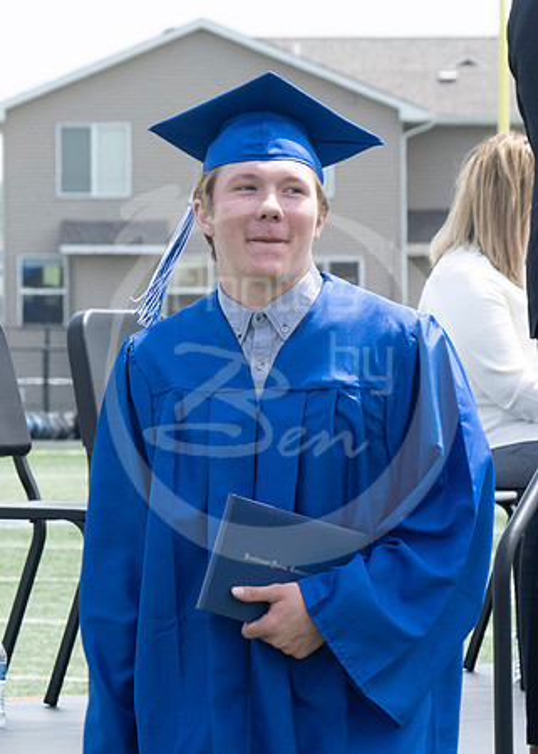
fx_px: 6919
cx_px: 48
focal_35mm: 323
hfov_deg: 4.4
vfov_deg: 6.2
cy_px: 369
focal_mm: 80
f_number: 7.1
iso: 200
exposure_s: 1/250
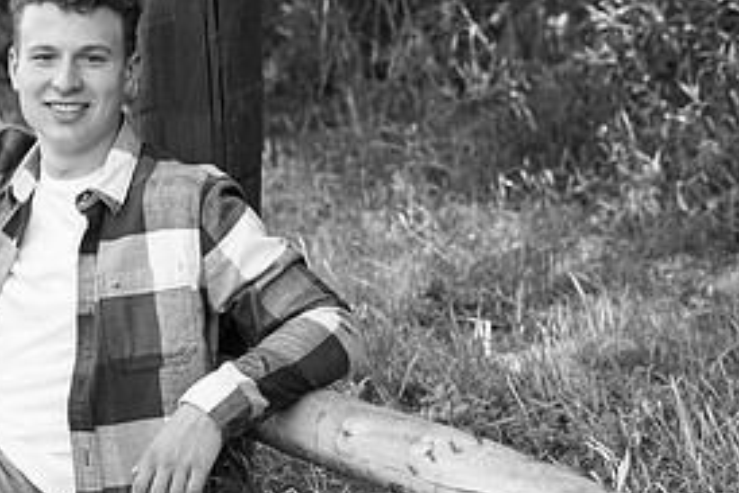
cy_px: 233
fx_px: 3265
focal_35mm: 159
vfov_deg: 8.6
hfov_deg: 12.7
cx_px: -35
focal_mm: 75
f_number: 5
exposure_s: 1/200
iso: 400
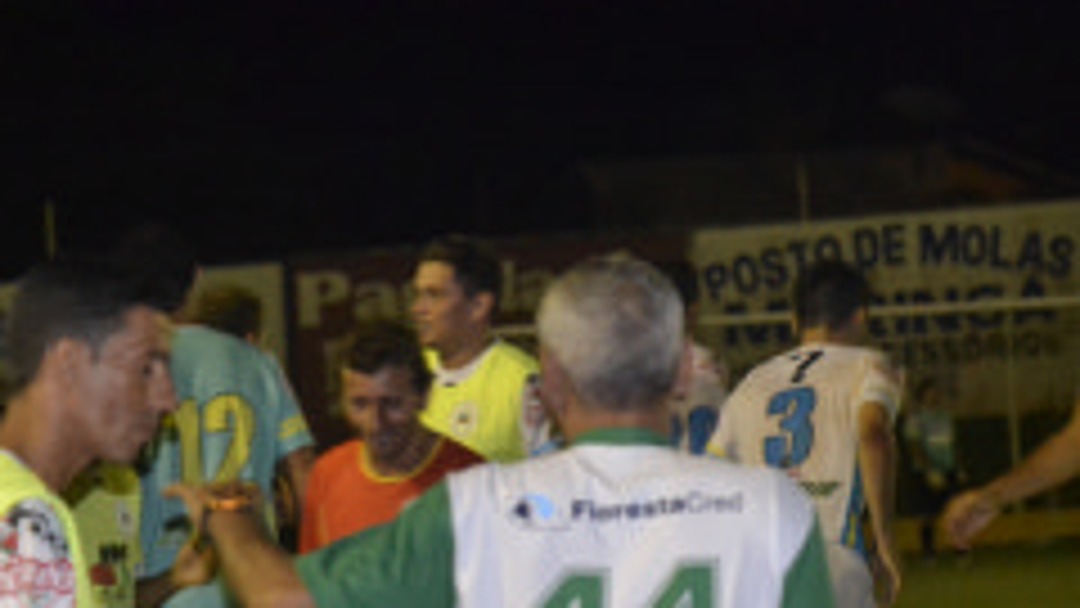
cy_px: 507
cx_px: 297
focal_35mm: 393
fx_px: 11254
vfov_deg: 3.1
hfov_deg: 5.5
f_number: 5.6
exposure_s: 1/60
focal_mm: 120
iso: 3200
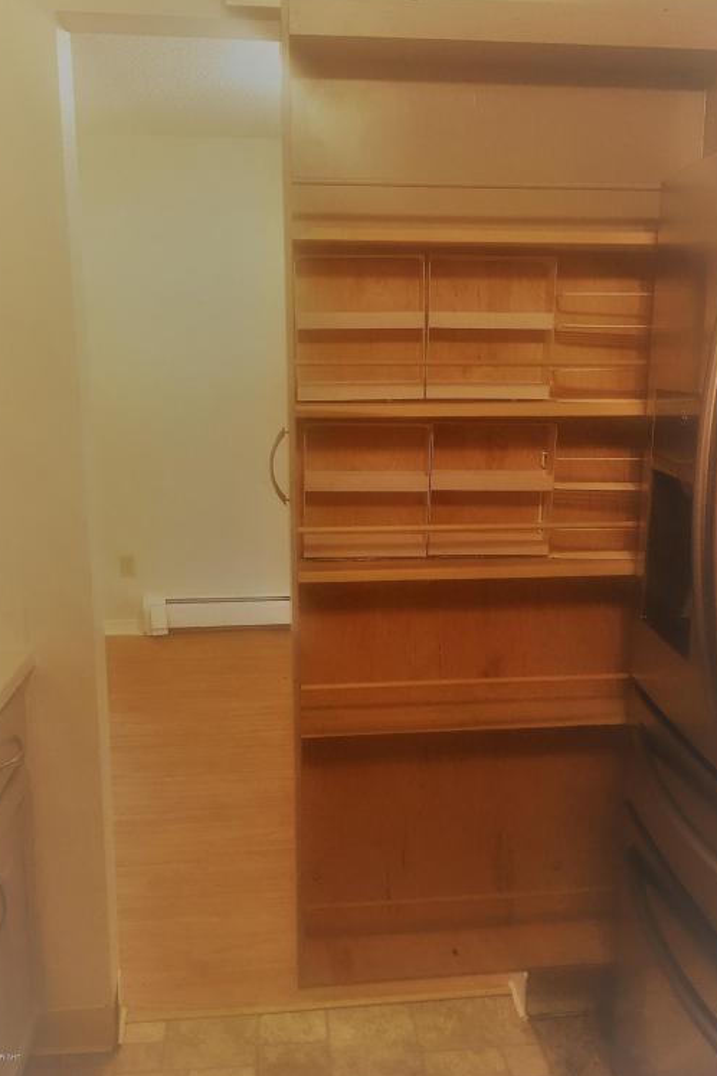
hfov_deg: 42.3
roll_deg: +0.5
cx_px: 370
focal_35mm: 31
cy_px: 539
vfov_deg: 60.3
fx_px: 926
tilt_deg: -11.3
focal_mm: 4.15
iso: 40
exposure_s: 1/17
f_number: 2.2
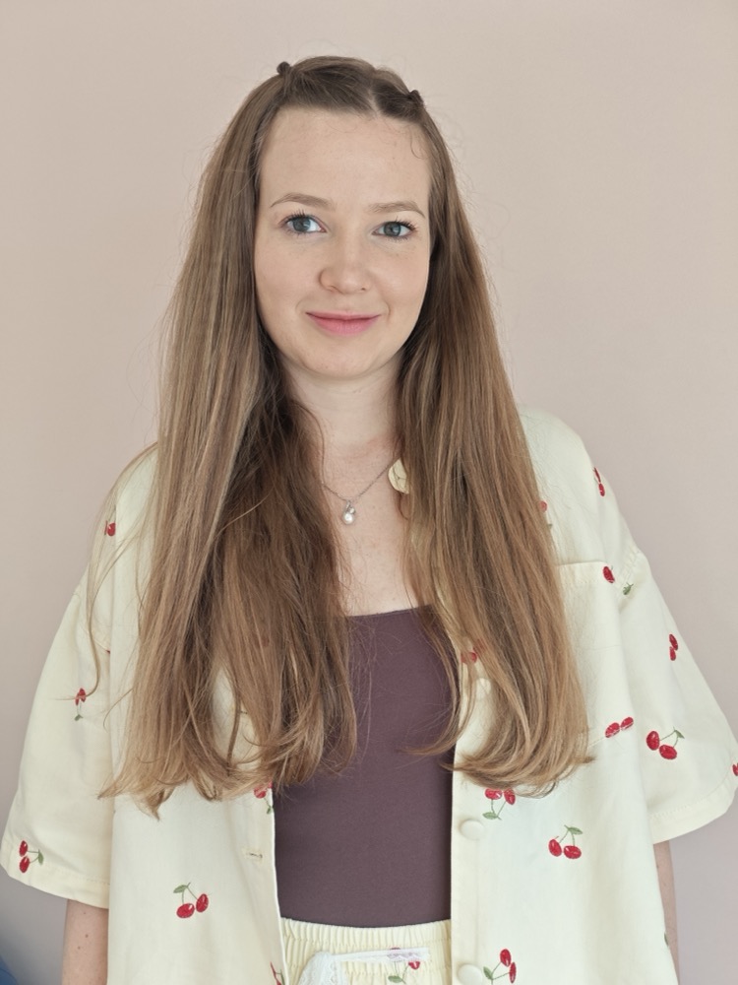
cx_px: 369
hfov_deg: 24.4
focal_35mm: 60
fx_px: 1706
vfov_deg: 32.2
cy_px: 492
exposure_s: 1/100
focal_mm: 9
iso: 160
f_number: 2
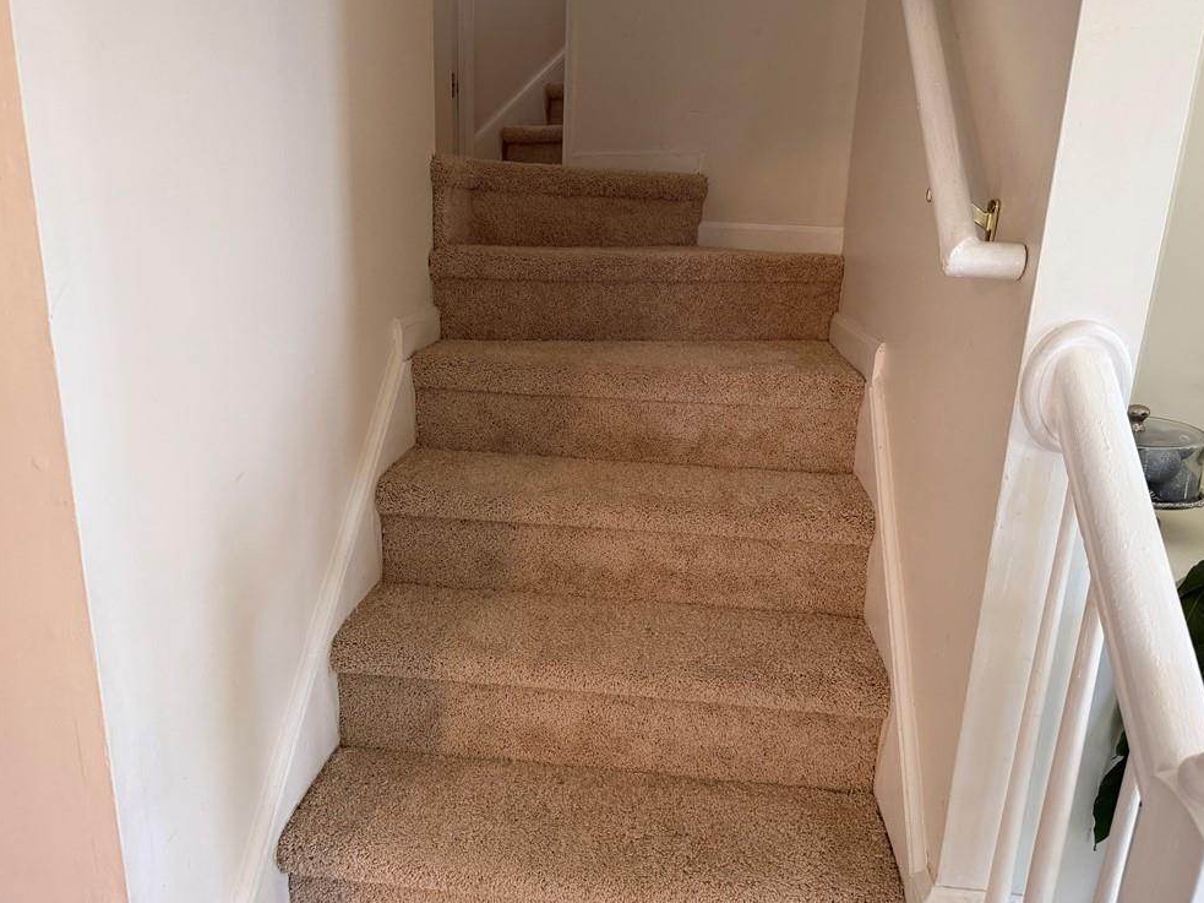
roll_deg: -1.9
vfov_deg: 54.9
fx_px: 869
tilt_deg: -15.4
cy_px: 452
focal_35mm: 25
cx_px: 601
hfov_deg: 69.4
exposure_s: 1/60
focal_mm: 6.76
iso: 250
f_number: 1.78
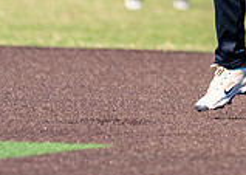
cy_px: -159
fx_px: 8739
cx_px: 213
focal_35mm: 1253
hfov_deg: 1.6
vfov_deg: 1.1
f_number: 2.8
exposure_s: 1/5000
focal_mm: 200
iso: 320
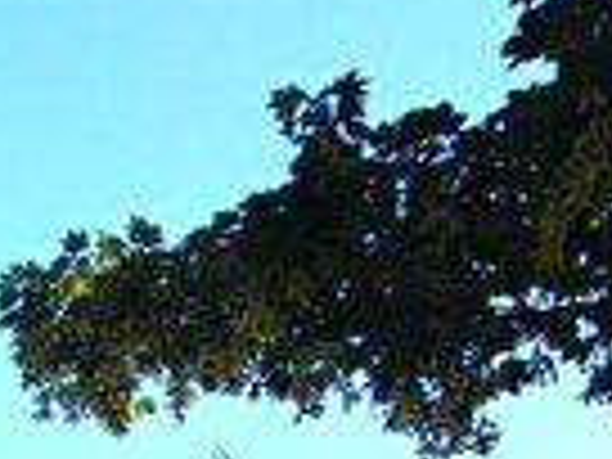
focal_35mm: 149
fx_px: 2634
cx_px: -900
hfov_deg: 11.0
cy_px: 1114
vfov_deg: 9.0
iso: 25
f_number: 2.2
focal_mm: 4.15
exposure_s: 1/326
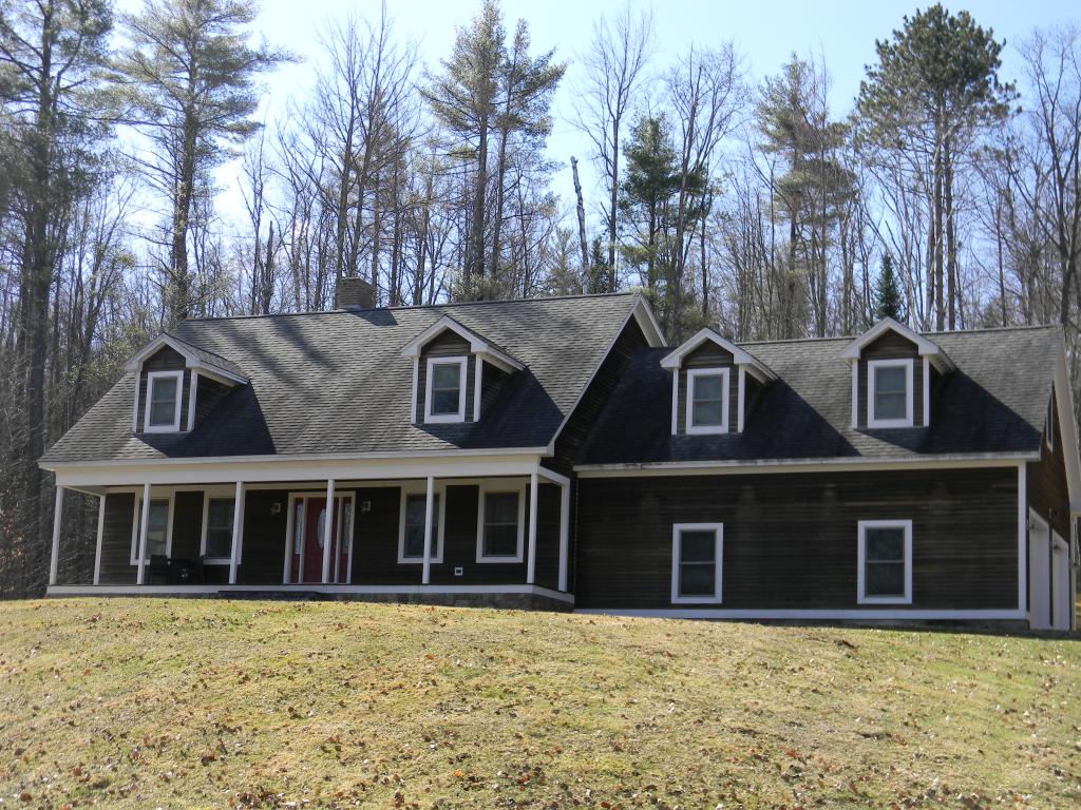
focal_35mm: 56
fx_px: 1749
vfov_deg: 26.1
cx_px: 540
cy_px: 405
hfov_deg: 34.3
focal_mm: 10.1
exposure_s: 1/322
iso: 80
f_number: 4.1
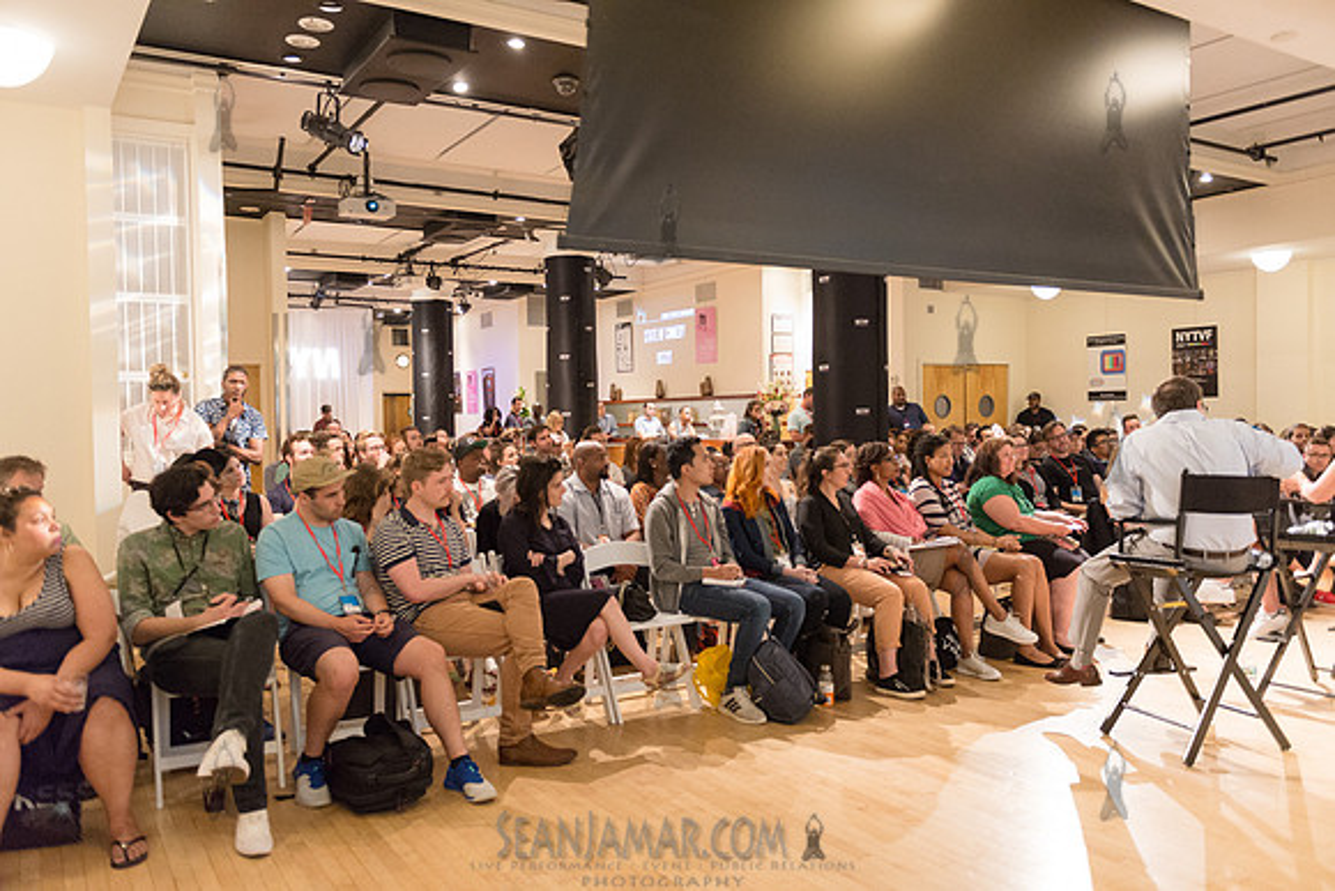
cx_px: 668
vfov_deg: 46.4
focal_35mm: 28
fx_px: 1039
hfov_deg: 65.5
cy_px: 446
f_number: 2.8
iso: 4000
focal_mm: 28
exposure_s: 1/200
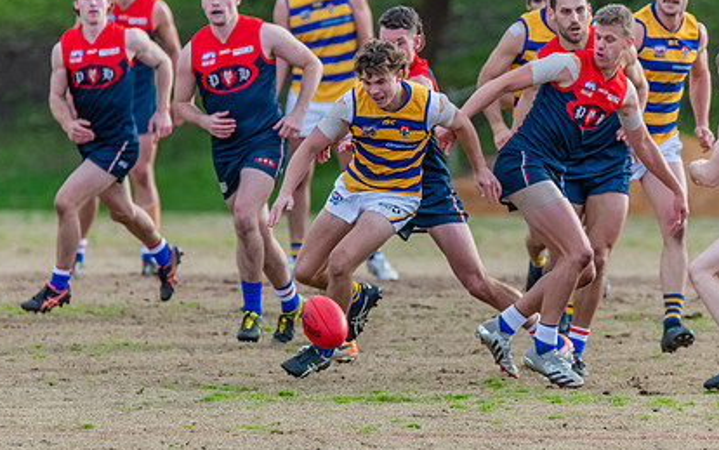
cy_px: 237
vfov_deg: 1.7
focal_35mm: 785
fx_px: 15386
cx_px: 400
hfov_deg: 2.7
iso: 1800
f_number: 6.3
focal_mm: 460
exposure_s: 1/1600
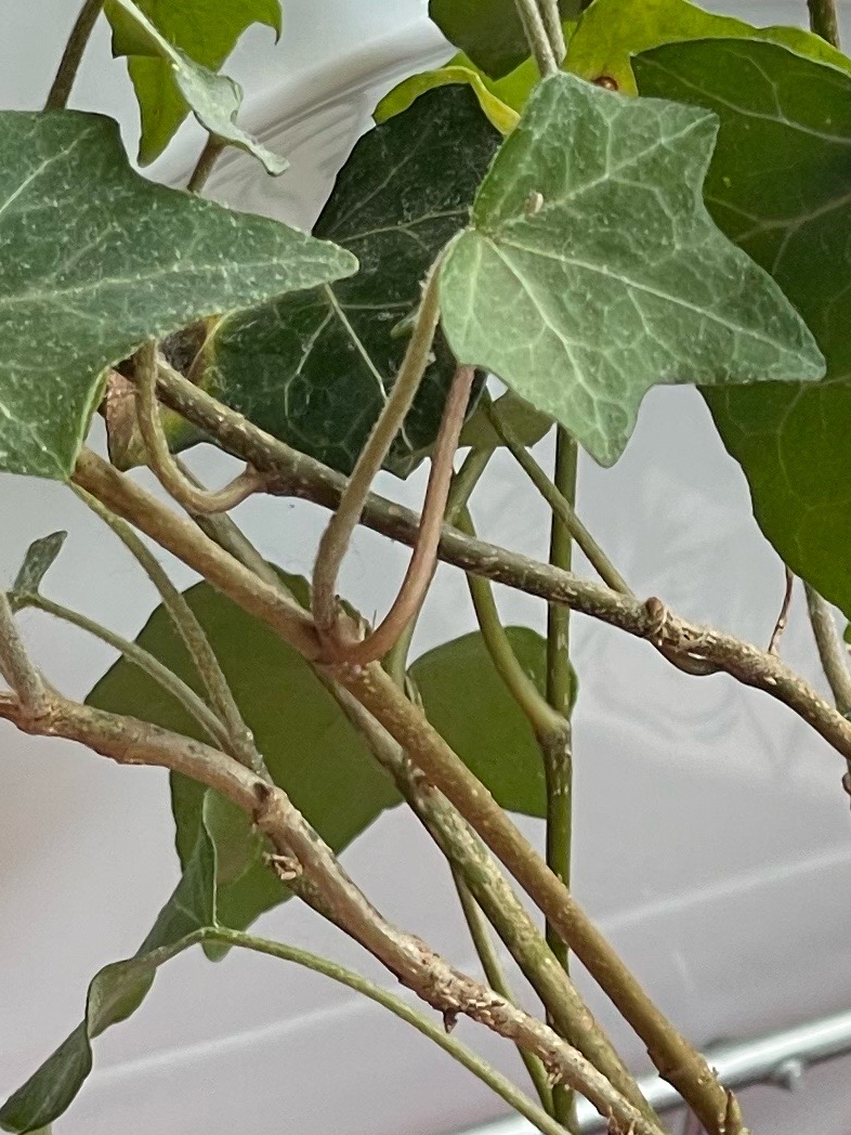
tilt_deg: -20.0
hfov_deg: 7.4
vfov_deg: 9.9
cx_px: 685
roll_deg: +0.1
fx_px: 6556
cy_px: 519
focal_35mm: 200
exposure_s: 1/111
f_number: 2
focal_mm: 6
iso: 25
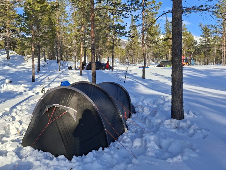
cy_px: 83
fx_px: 189
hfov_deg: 60.9
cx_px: 85
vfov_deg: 48.2
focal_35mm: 29
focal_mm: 5.54
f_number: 1.8
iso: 50
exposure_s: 1/1825
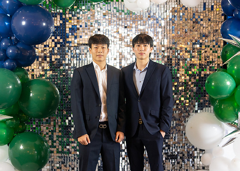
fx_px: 357
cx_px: 120
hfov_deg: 37.2
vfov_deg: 27.0
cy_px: 86
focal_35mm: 52
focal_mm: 50
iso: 800
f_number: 1.2
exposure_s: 1/320
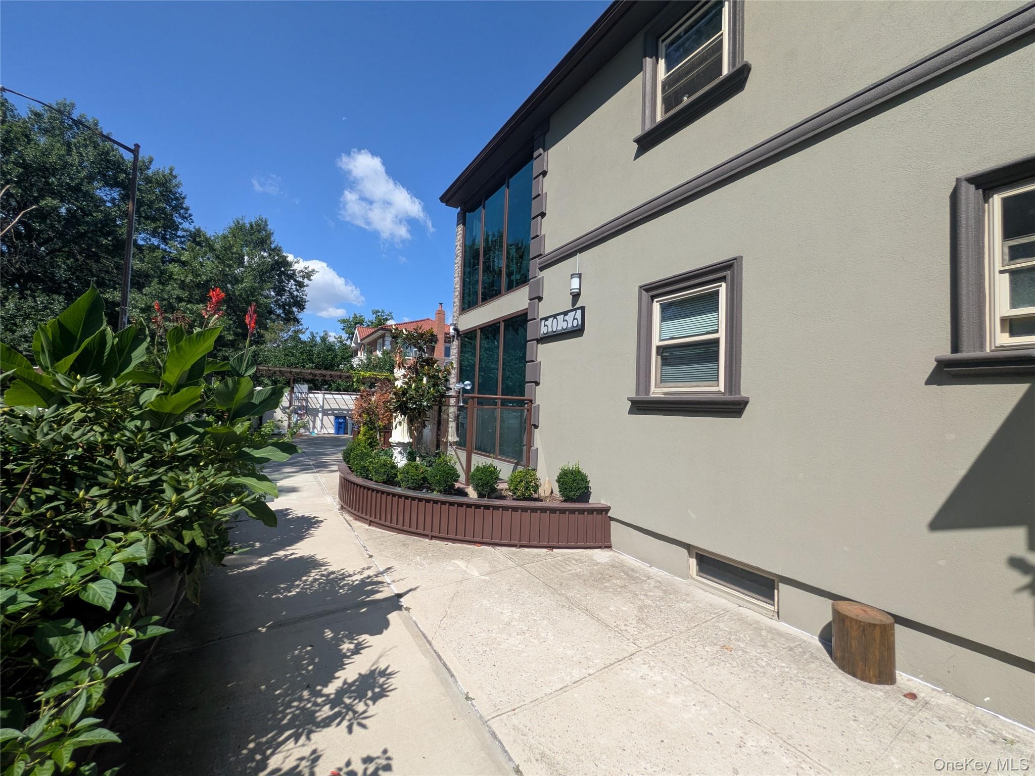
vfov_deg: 85.7
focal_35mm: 14
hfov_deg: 102.1
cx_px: 518
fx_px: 419
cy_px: 388
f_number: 2.2
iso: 51
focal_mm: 1.83
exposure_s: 1/1376
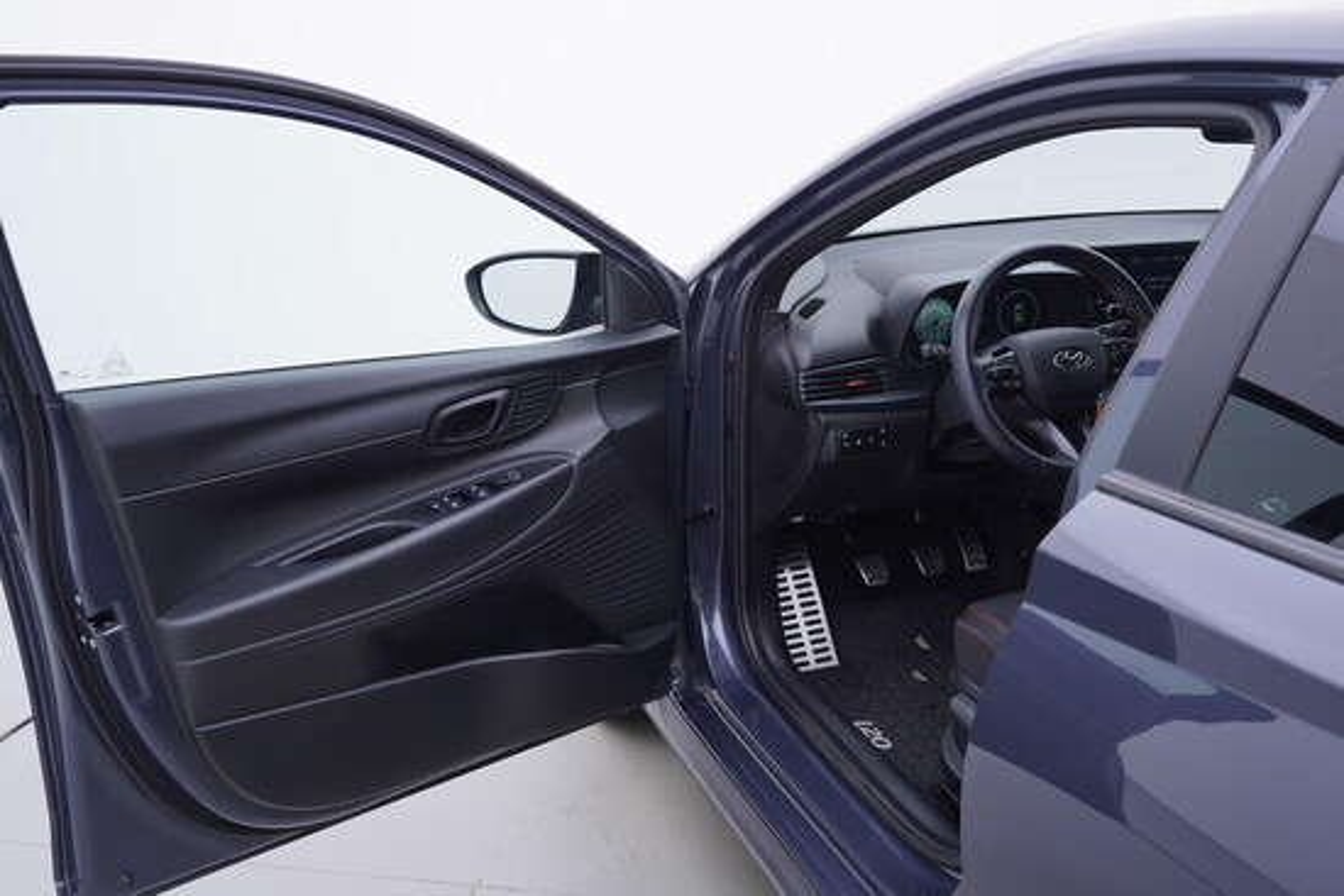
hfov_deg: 53.1
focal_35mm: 36
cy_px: 448
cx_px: 672
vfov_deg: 36.9
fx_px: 1344
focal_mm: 24
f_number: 3.2
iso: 125
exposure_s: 1/50
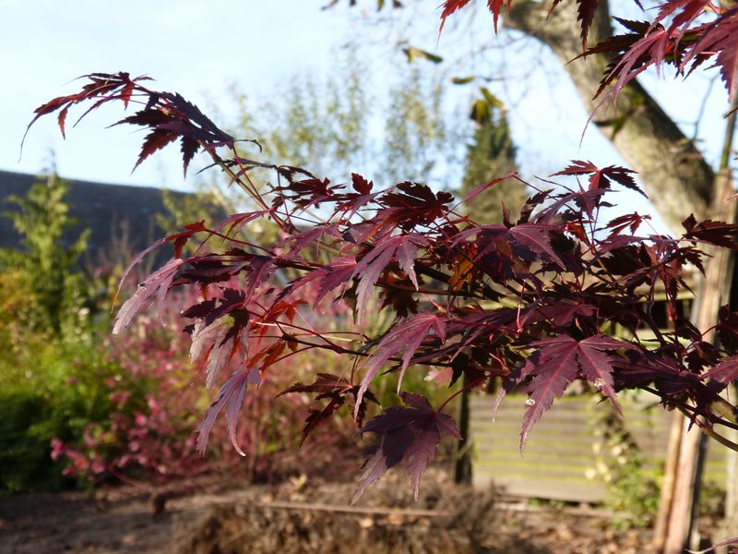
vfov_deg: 25.7
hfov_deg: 33.8
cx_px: 369
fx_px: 1215
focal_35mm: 57
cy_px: 277
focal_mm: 10.2
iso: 100
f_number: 4
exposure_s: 1/250
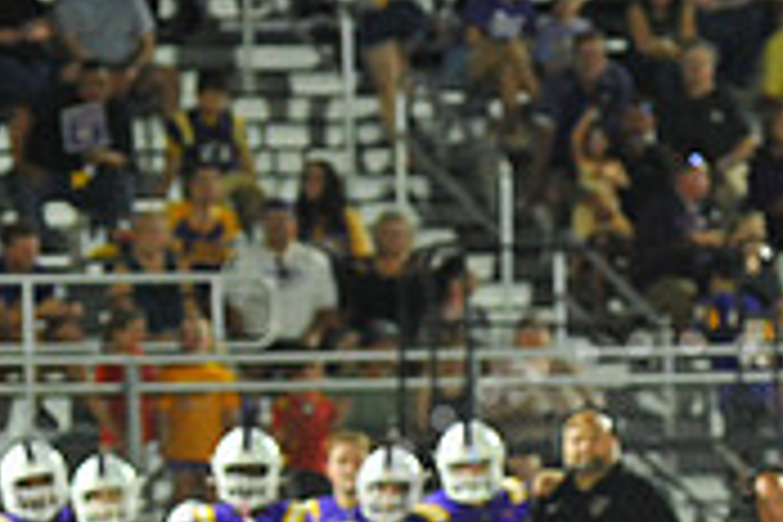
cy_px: 756
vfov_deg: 2.1
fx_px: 14528
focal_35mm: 668
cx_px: 684
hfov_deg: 3.1
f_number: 5.6
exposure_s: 1/160
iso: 4000
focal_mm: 200
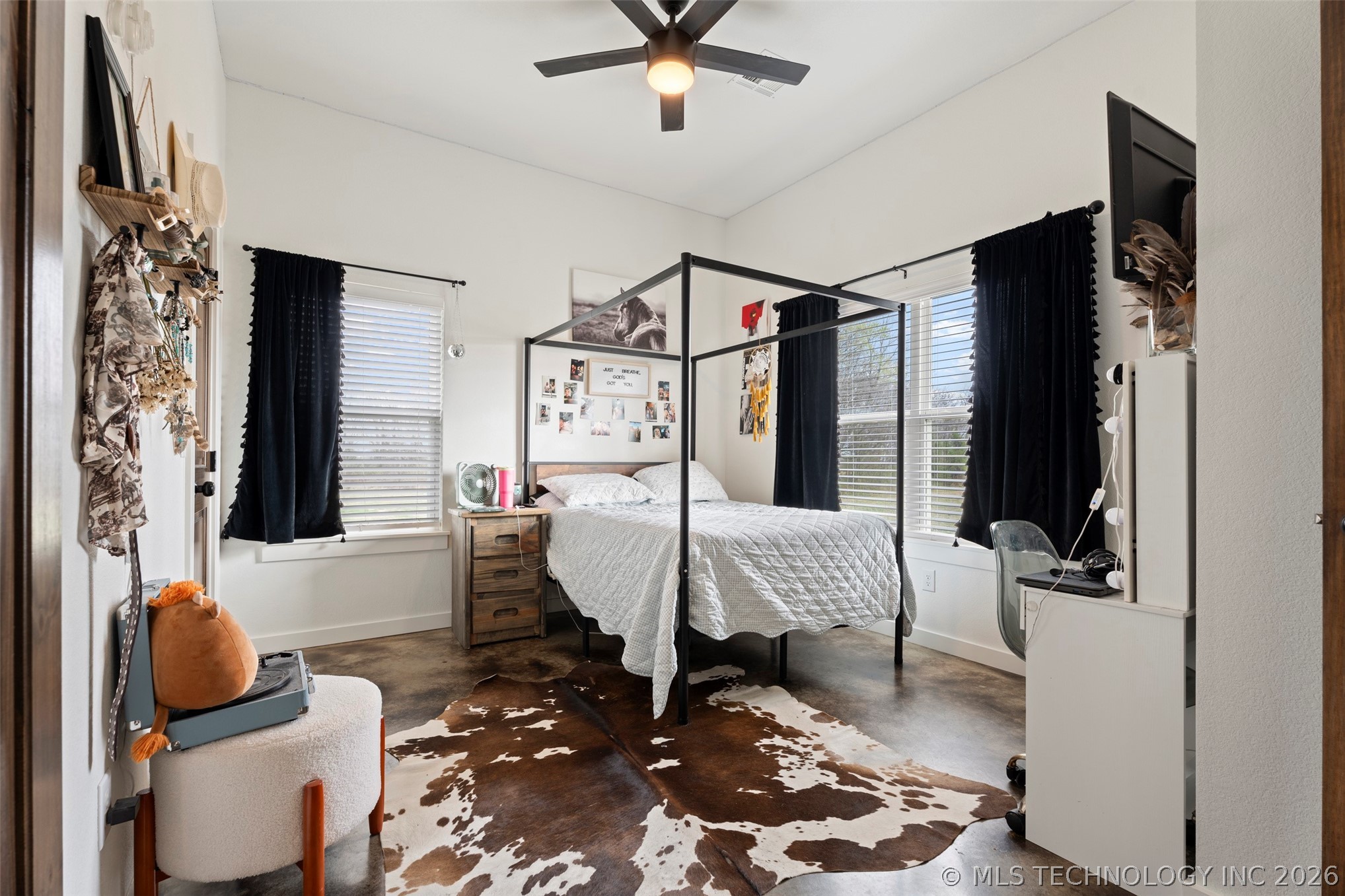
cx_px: 672
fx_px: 598
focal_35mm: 16
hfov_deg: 96.7
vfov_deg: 73.7
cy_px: 448
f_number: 8
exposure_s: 1/1.25
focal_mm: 16
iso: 160
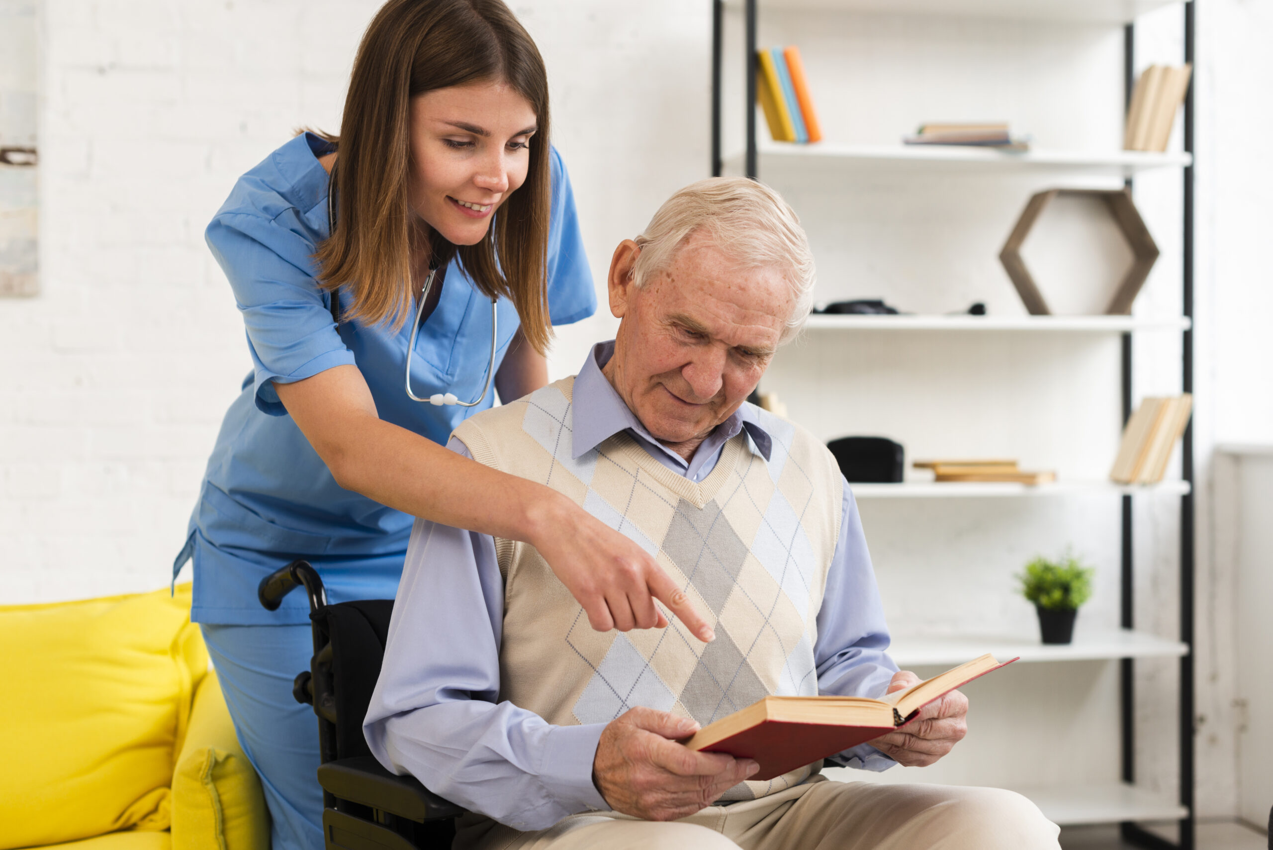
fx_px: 1769
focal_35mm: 50
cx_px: 636
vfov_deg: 27.0
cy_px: 425
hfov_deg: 39.6
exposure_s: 1/160
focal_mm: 50
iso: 250
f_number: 3.5
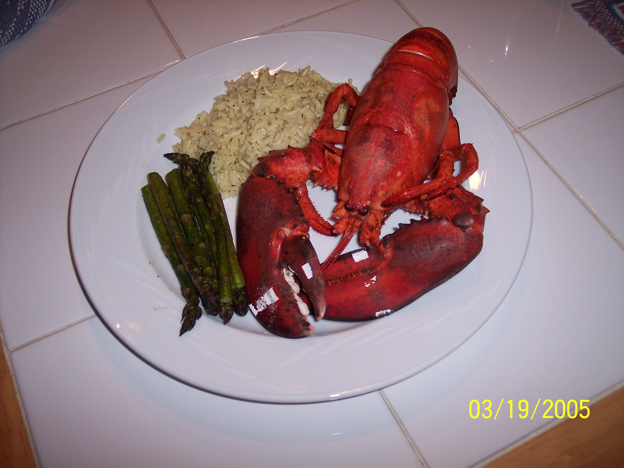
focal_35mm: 39
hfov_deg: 47.9
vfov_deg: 36.8
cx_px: 312
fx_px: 703
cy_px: 234
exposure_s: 1/60
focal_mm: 8
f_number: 2.8
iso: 100
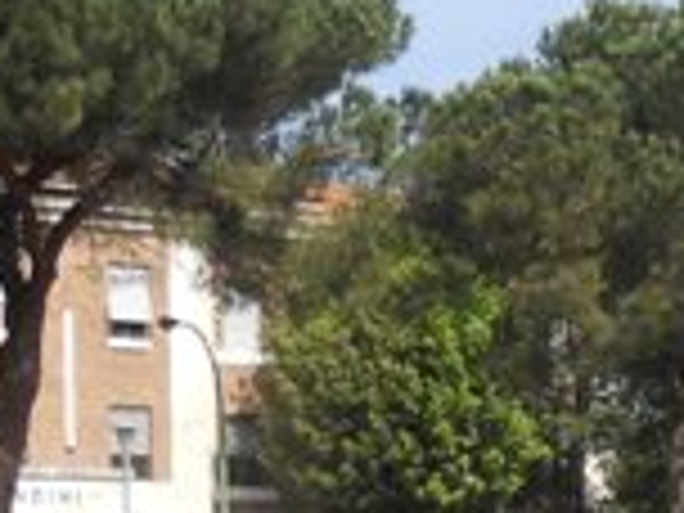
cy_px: 639
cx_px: 873
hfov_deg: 16.4
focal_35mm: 114
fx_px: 2253
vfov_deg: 12.6
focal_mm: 4.9
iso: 80
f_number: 3.2
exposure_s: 1/800
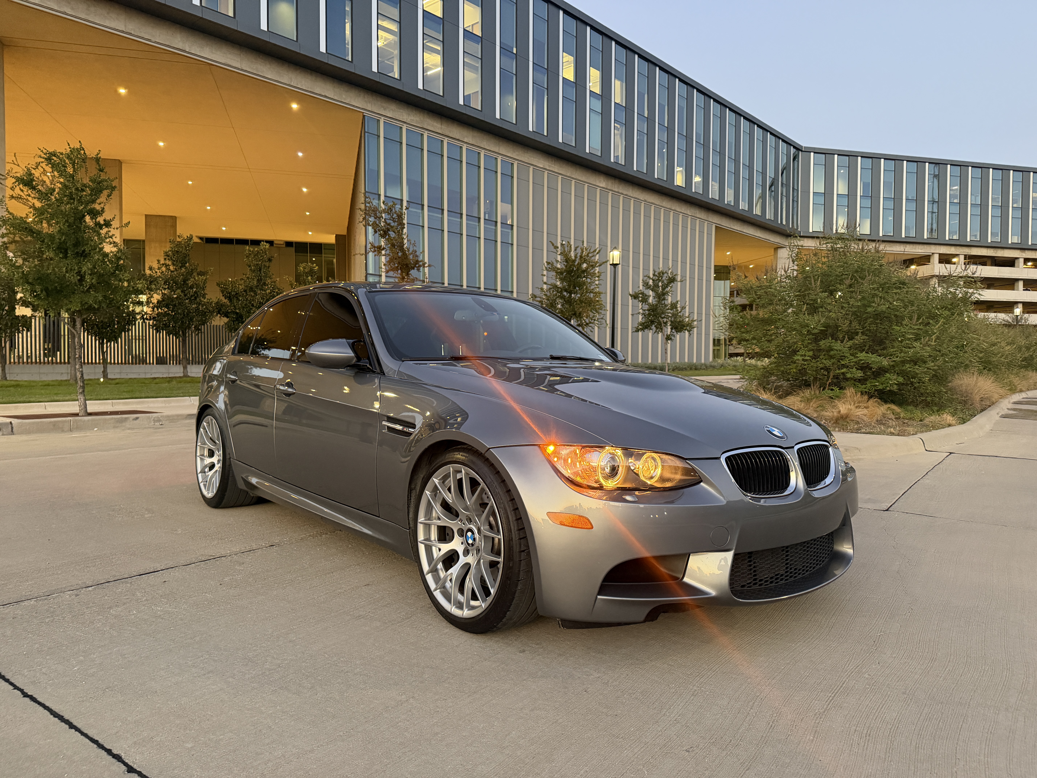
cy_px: 389
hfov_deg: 71.6
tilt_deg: -1.8
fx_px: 719
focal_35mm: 24
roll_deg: -0.4
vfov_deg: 56.8
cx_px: 518
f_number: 1.78
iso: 640
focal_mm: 6.76
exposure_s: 1/53
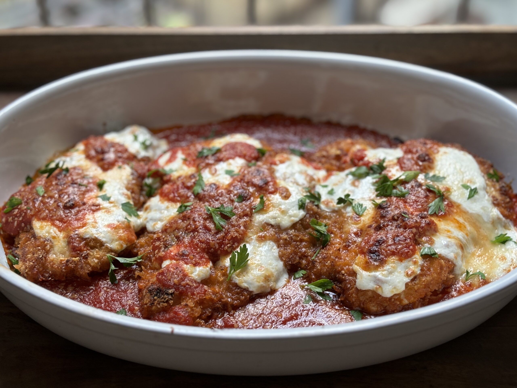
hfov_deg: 36.8
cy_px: 194
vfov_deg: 28.0
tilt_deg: -41.3
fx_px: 777
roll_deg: -0.7
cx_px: 258
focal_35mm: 52
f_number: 1.6
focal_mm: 5.96
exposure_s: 1/60
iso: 80
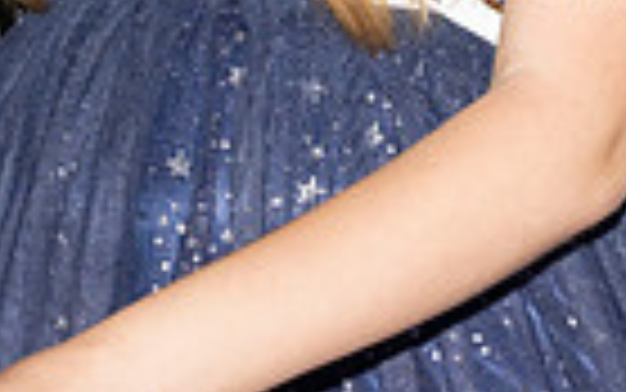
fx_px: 6690
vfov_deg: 3.3
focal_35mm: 392
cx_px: 318
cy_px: -478
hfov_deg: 5.4
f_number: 5.6
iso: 1000
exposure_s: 1/100
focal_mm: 79
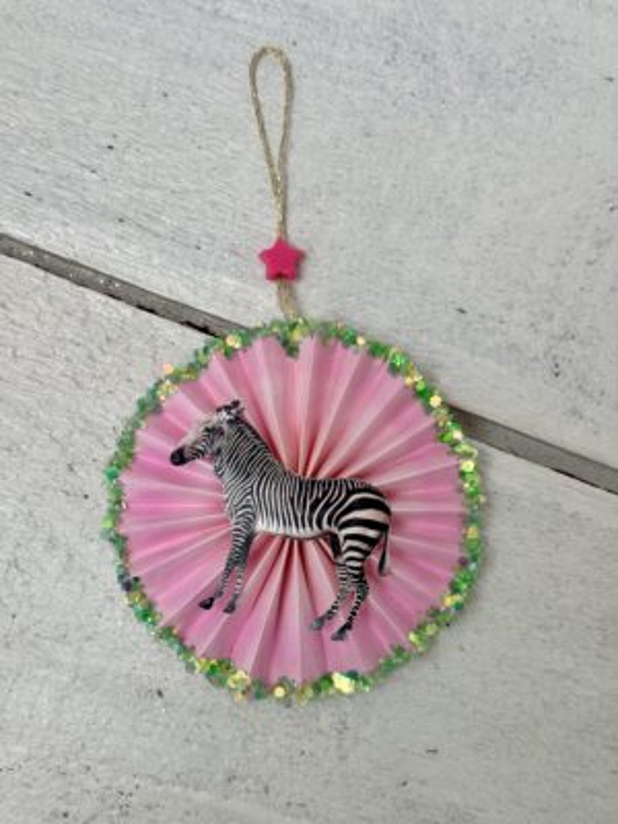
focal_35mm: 48
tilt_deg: -85.3
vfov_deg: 39.7
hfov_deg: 30.3
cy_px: 412
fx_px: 1143
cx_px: 309
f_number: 1.78
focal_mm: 6.76
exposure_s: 1/50
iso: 64
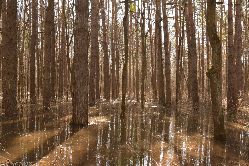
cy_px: 94
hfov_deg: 60.3
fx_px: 214
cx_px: 131
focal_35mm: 31
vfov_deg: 42.2
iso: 100
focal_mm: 18
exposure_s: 1/15
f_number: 8
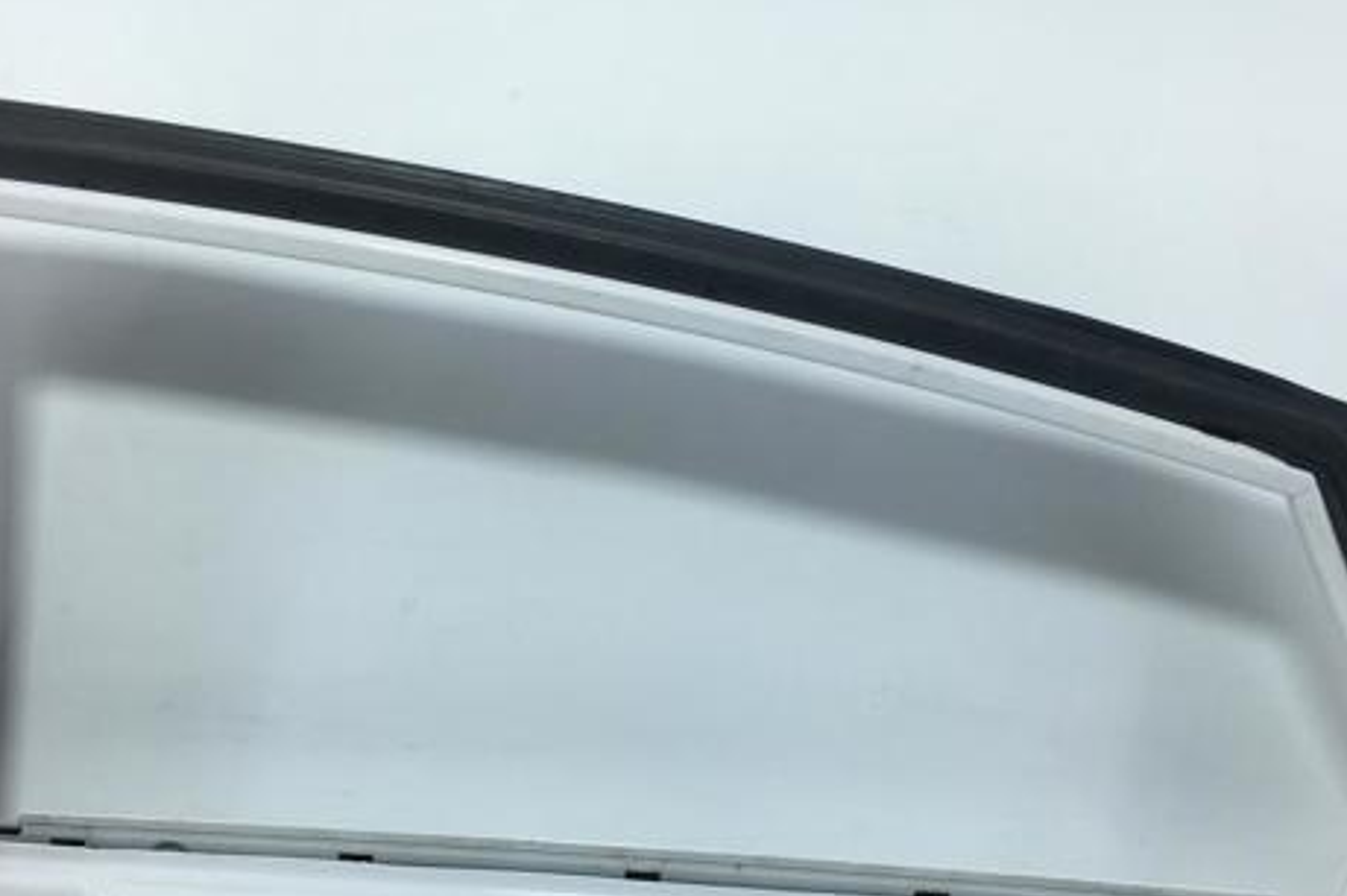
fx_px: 1570
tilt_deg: -24.1
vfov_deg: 31.4
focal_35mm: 42
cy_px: 644
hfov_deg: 46.4
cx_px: 671
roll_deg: -1.1
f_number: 2.2
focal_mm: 4.15
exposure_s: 1/390
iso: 25
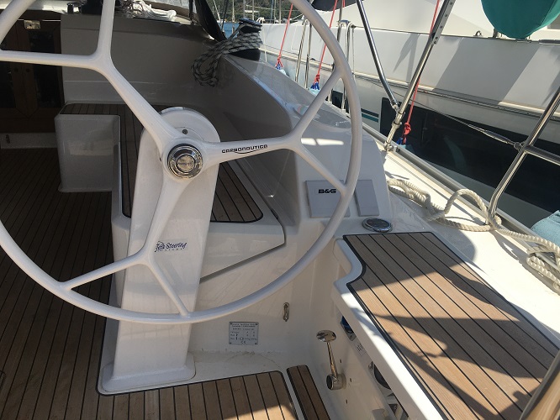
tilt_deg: -21.6
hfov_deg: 61.6
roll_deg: -1.3
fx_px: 469
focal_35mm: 29
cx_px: 280
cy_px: 210
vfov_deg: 48.3
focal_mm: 4.15
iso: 25
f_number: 2.2
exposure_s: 1/2262
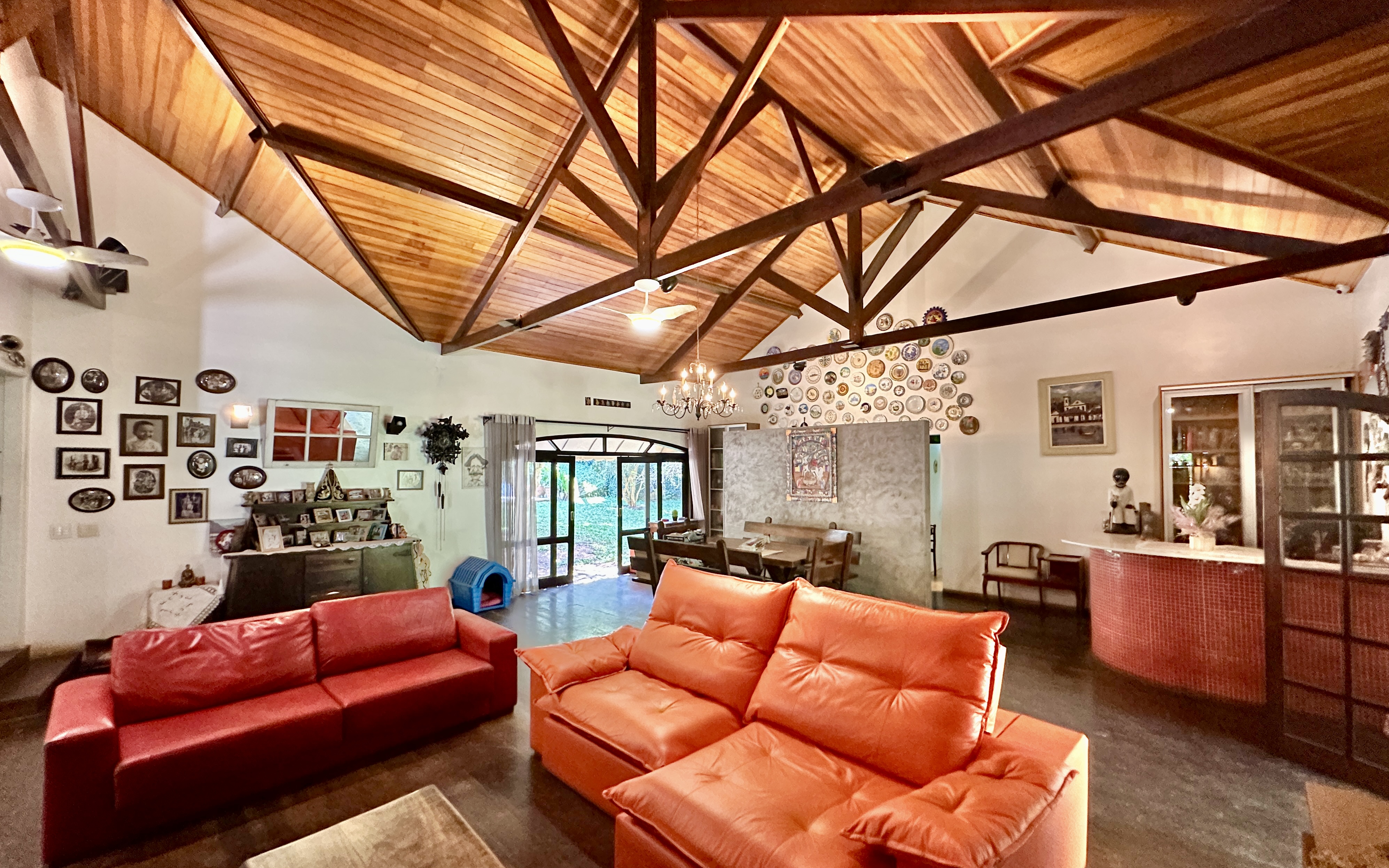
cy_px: 452
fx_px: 568
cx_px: 691
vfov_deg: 74.8
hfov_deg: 101.5
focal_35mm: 15
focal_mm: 2.22
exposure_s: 1/60
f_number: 2.2
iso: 500
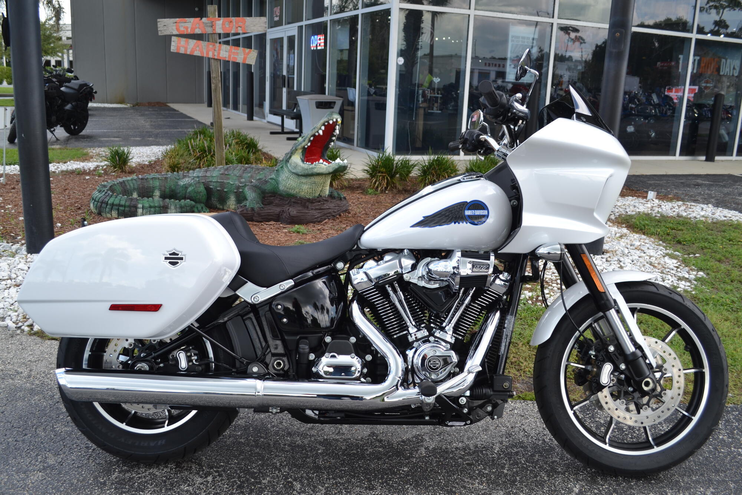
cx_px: 371
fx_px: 680
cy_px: 248
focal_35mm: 33
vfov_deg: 40.0
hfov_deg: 57.2
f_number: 5.6
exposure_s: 1/125
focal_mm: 22
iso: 100
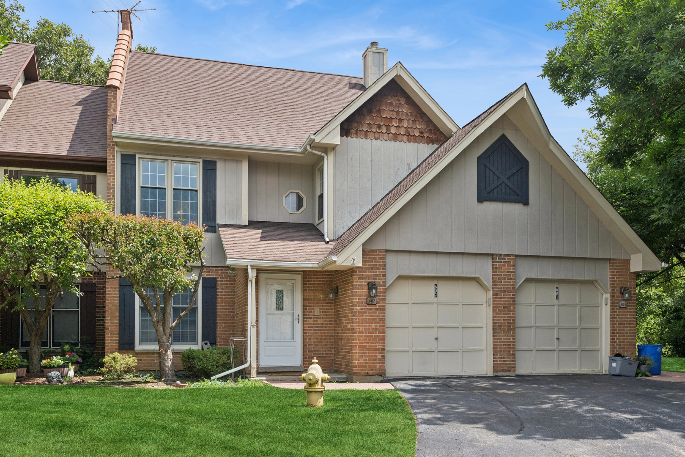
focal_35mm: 32
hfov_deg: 58.7
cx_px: 342
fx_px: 609
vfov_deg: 41.1
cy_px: 228
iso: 400
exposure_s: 1/1250
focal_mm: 32
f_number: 8
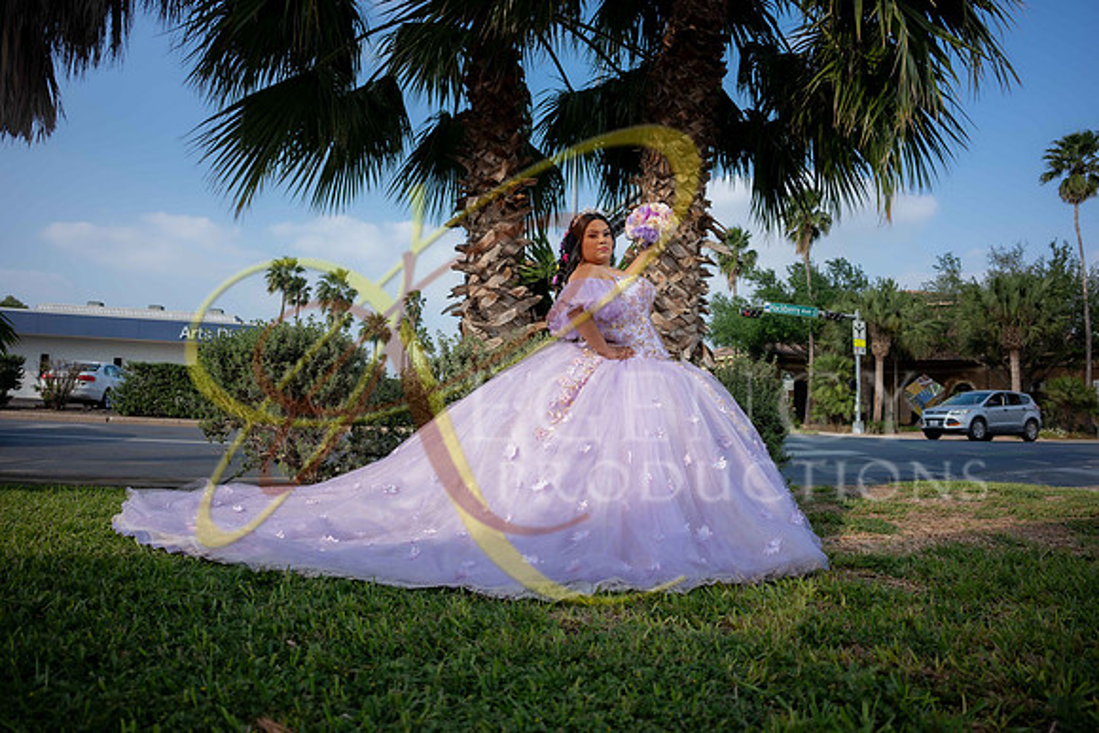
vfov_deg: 62.0
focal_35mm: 20
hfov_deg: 84.0
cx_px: 550
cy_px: 366
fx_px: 611
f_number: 2.8
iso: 125
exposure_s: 1/1250
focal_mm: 20
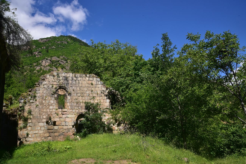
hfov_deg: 39.6
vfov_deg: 27.0
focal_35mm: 50
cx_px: 123
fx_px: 342
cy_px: 82
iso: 160
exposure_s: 1/160
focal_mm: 50
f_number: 14
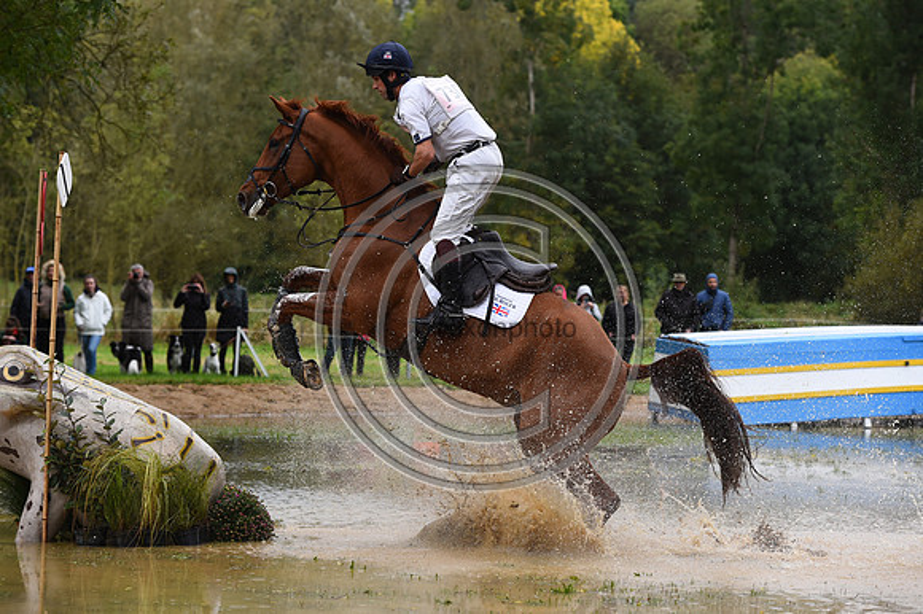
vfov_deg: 12.4
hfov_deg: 18.6
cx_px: 462
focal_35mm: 110
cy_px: 307
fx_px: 2819
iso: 800
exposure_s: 1/1250
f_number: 4.5
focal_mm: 110
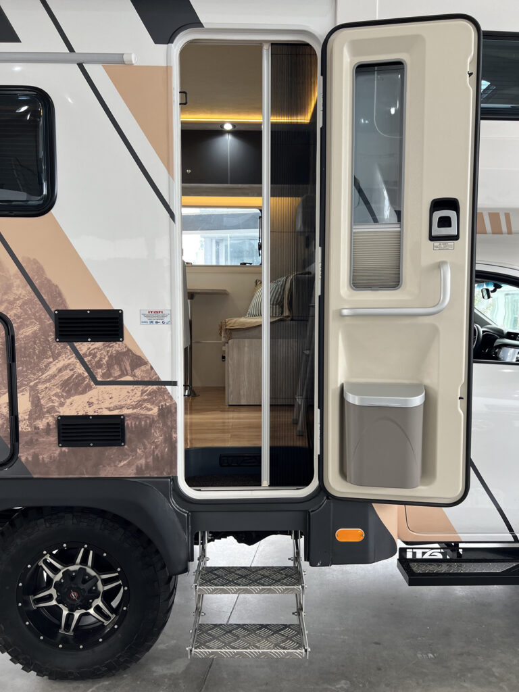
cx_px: 260
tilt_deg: -4.8
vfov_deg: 67.3
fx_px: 520
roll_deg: +0.2
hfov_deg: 53.1
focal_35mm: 26
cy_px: 346
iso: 64
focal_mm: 5.7
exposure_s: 1/121
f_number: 1.5
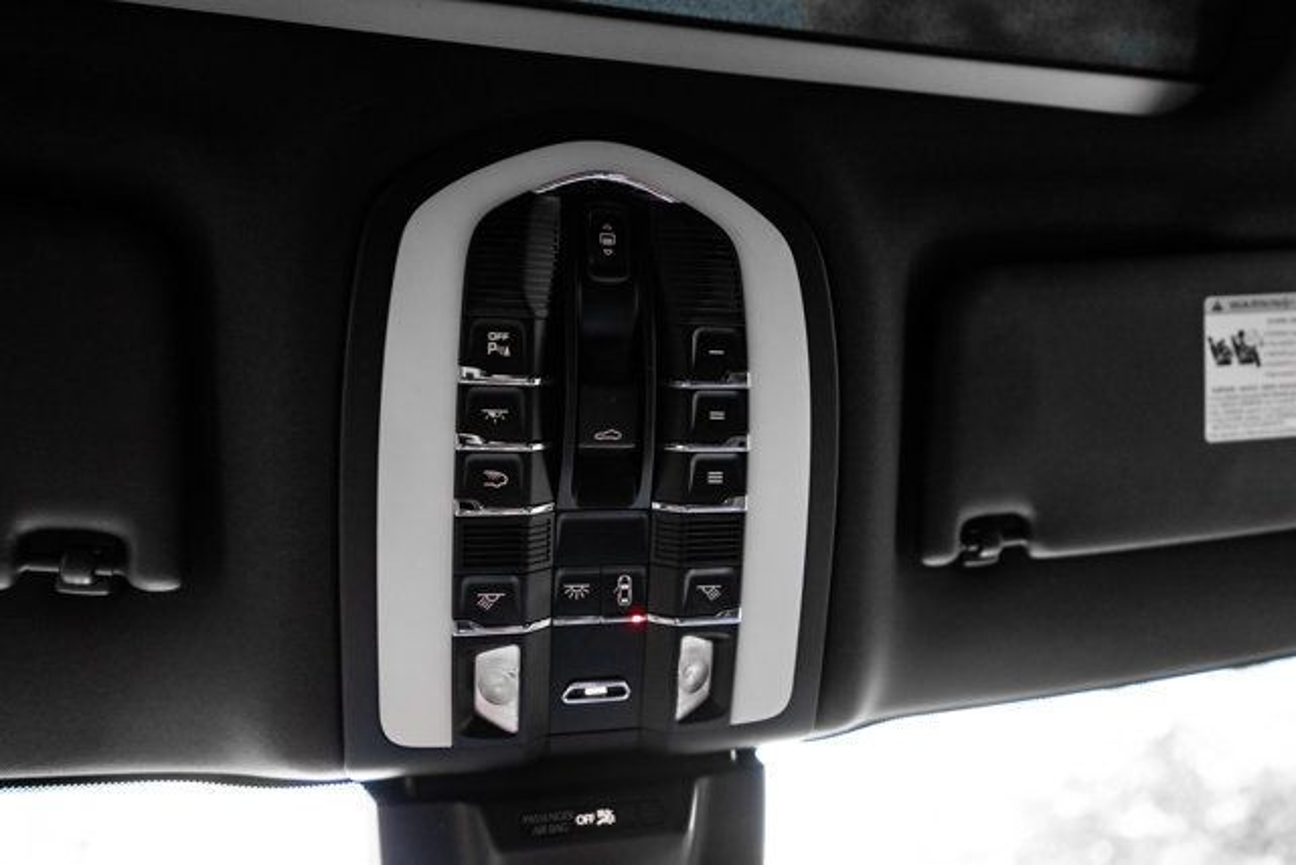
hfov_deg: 73.7
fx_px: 864
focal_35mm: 24
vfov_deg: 53.2
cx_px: 648
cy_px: 432
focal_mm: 24
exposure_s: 1/200
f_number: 2.8
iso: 1600
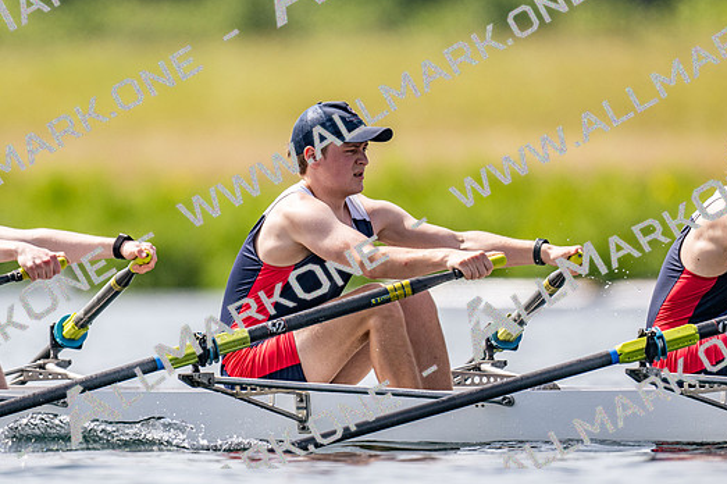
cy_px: 231
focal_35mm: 999
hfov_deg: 2.1
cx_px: 348
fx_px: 20161
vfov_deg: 1.4
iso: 200
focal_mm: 600
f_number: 4
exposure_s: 1/2500
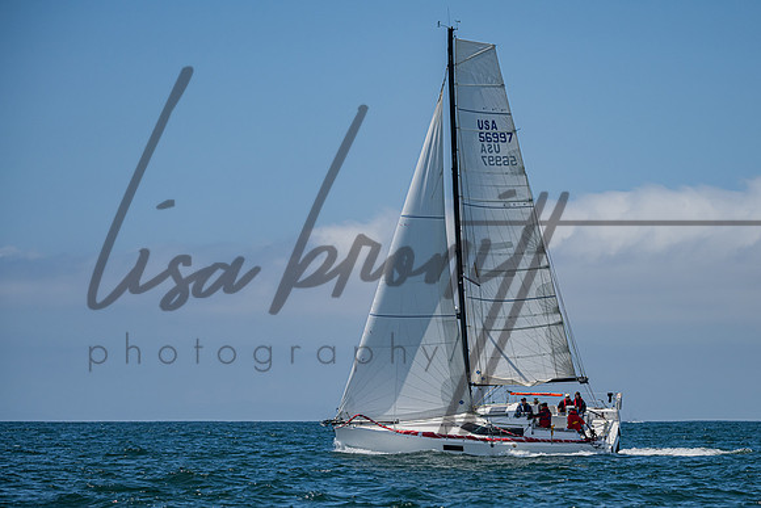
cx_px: 426
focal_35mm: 171
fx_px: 3618
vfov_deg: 8.0
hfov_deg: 12.0
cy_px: 287
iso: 320
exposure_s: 1/5000
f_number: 5.6
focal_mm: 150
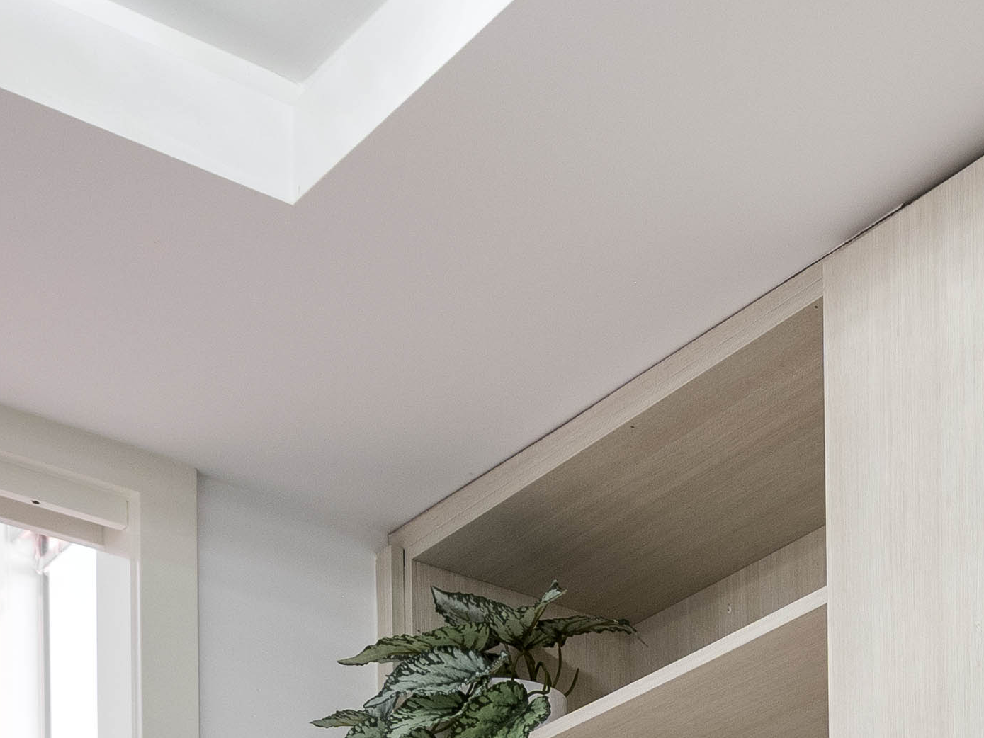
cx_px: 1299
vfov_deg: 14.9
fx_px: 2274
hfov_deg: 21.8
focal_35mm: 80
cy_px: 1505
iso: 160
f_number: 6.3
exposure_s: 1/5
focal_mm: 14
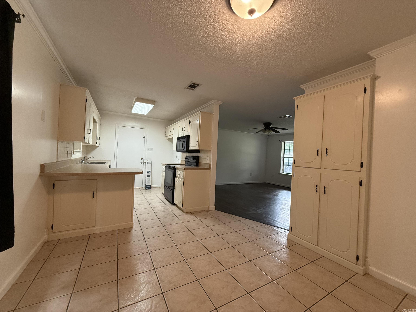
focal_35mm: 14
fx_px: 168
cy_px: 156
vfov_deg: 85.7
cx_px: 208
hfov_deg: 102.1
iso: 400
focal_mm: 2.22
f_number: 2.2
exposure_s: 1/120
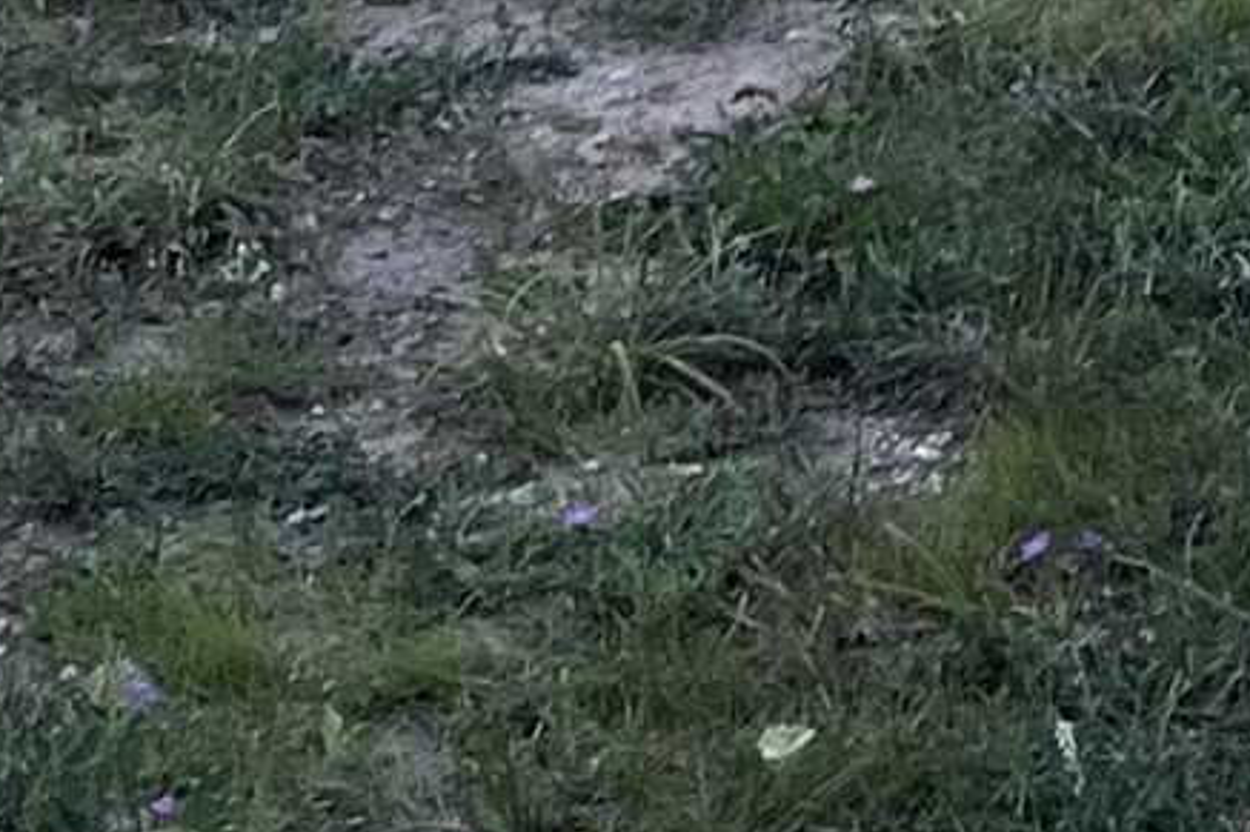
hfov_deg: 10.5
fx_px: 6594
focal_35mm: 190
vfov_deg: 6.7
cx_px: 1879
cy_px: -1512
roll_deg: +0.7
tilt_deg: +0.8
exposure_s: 1/112
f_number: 1.6
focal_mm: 5.1
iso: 125
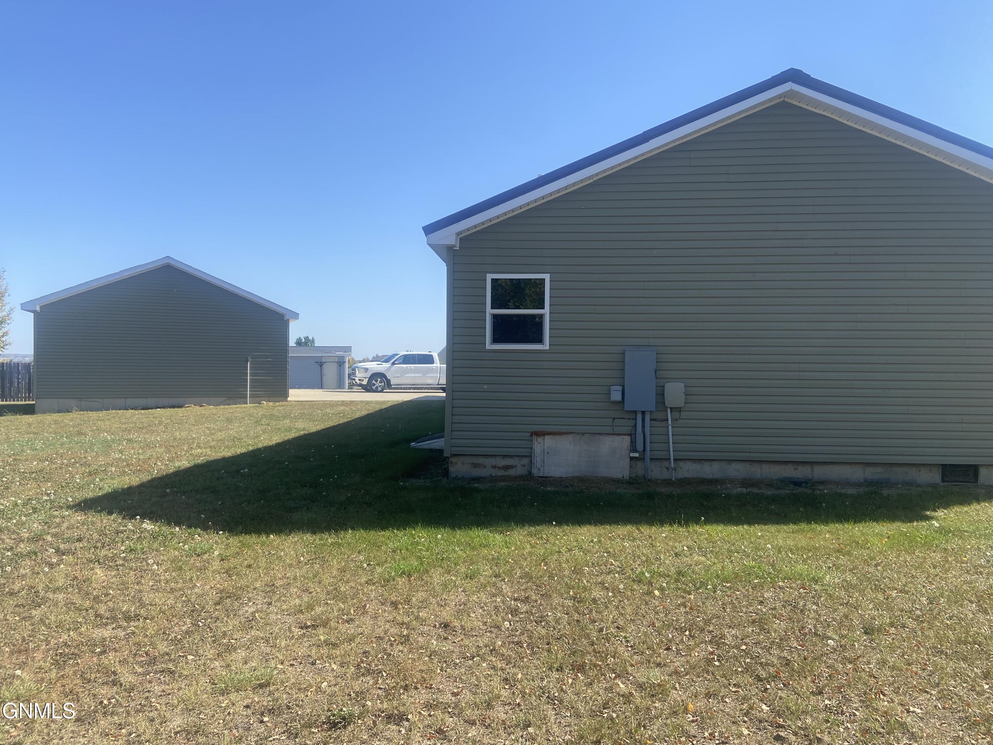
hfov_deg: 67.3
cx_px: 496
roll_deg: -0.8
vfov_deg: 53.1
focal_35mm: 26
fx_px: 746
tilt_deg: -1.5
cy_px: 372
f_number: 1.8
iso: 32
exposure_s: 1/1866
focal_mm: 4.25
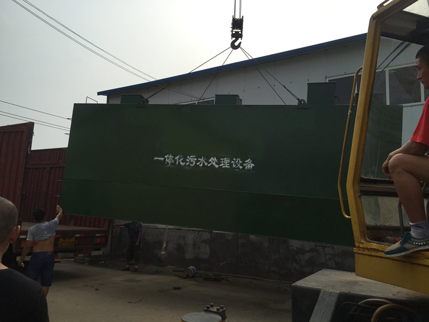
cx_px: 214
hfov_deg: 61.7
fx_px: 359
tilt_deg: +8.4
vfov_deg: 48.2
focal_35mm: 29
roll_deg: -3.1
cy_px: 161
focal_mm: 4.15
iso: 32
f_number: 2.2
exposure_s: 1/3049
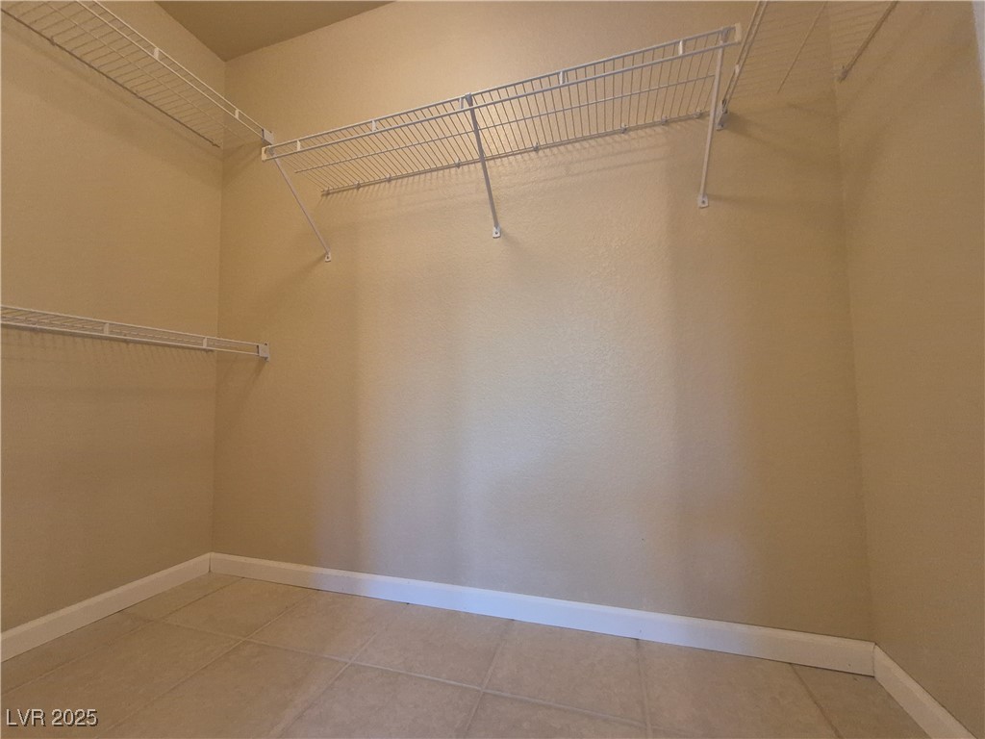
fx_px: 370
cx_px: 492
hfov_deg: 106.2
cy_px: 370
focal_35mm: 13
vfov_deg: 89.9
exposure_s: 1/60
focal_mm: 1.74
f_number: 2.2
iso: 500
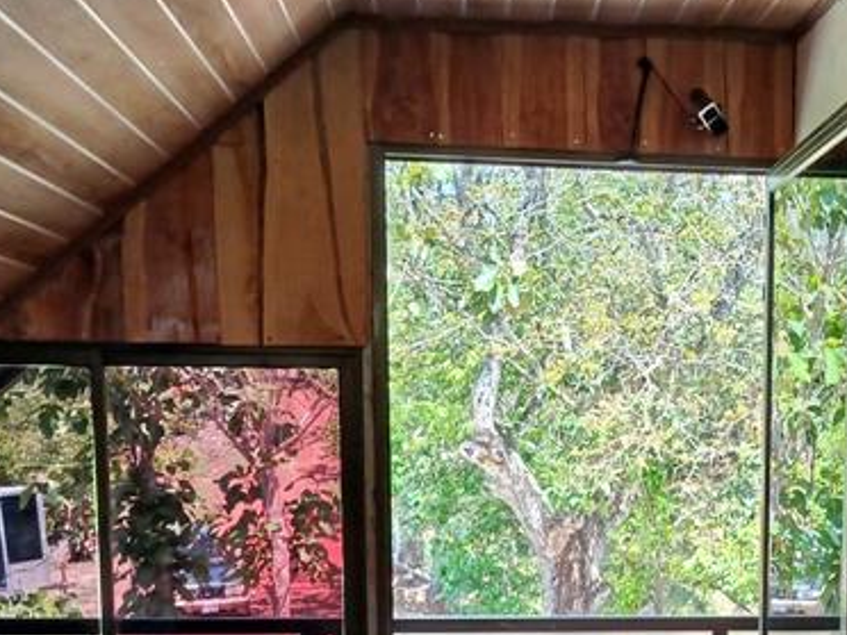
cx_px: 701
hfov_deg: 28.6
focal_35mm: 66
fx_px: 1615
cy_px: 640
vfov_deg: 21.5
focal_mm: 5.24
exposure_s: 1/100
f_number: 1.7
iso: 253
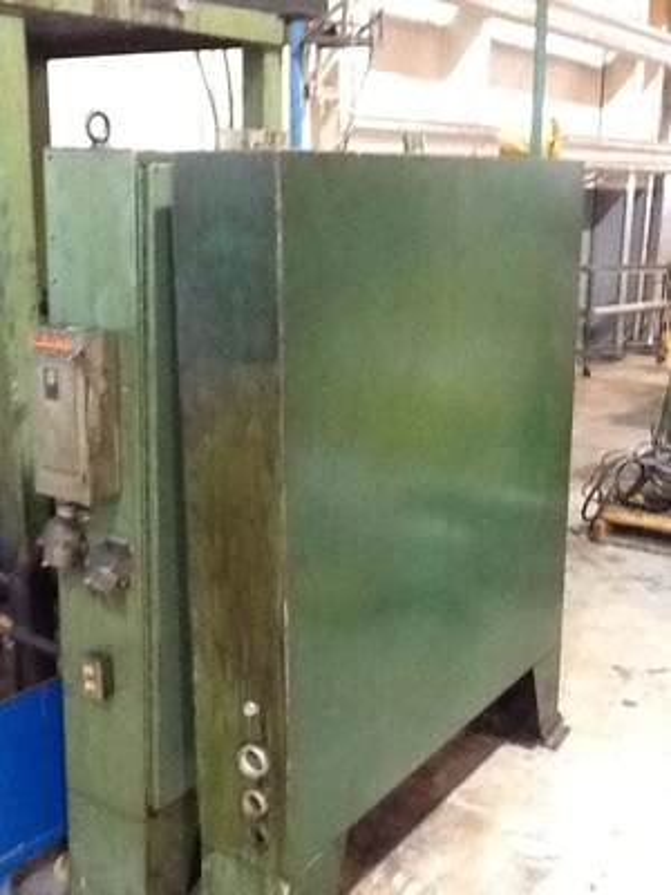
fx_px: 827
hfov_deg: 44.2
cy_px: 448
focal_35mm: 32
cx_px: 336
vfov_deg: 56.8
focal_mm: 2.03
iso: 500
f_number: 2.4
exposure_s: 1/20
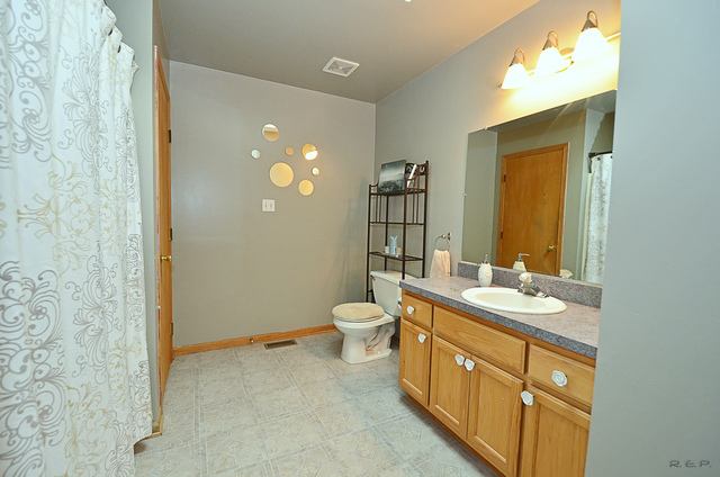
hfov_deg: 100.5
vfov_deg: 77.1
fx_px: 299
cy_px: 238
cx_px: 360
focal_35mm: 15
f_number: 6.3
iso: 800
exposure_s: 1/60
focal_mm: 10
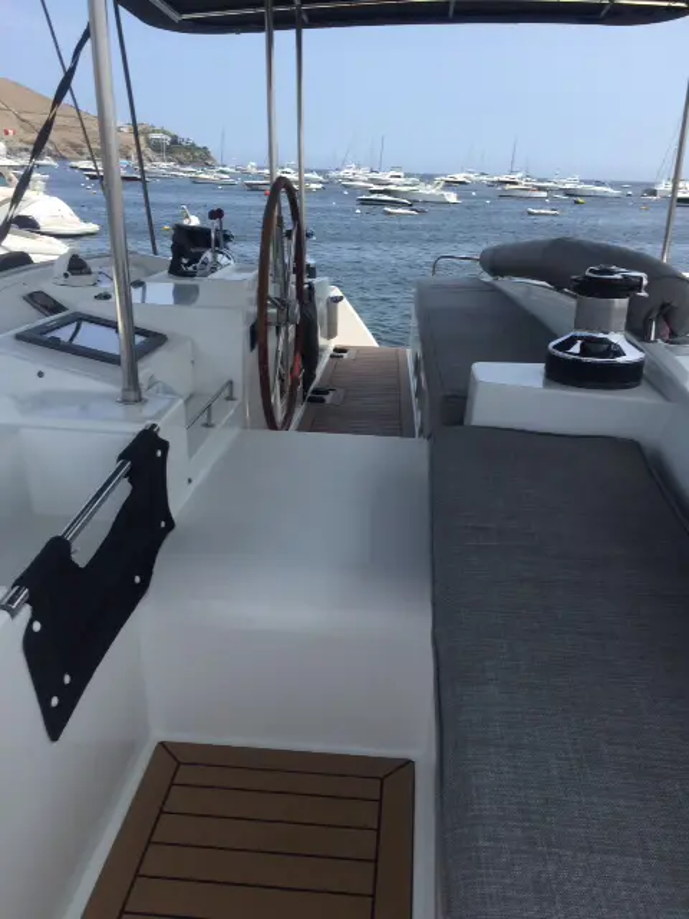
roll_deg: -2.6
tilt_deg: -19.9
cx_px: 344
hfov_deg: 48.2
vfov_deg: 61.7
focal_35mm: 29
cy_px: 460
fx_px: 770
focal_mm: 4.15
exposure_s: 1/1883
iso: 32
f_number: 2.2
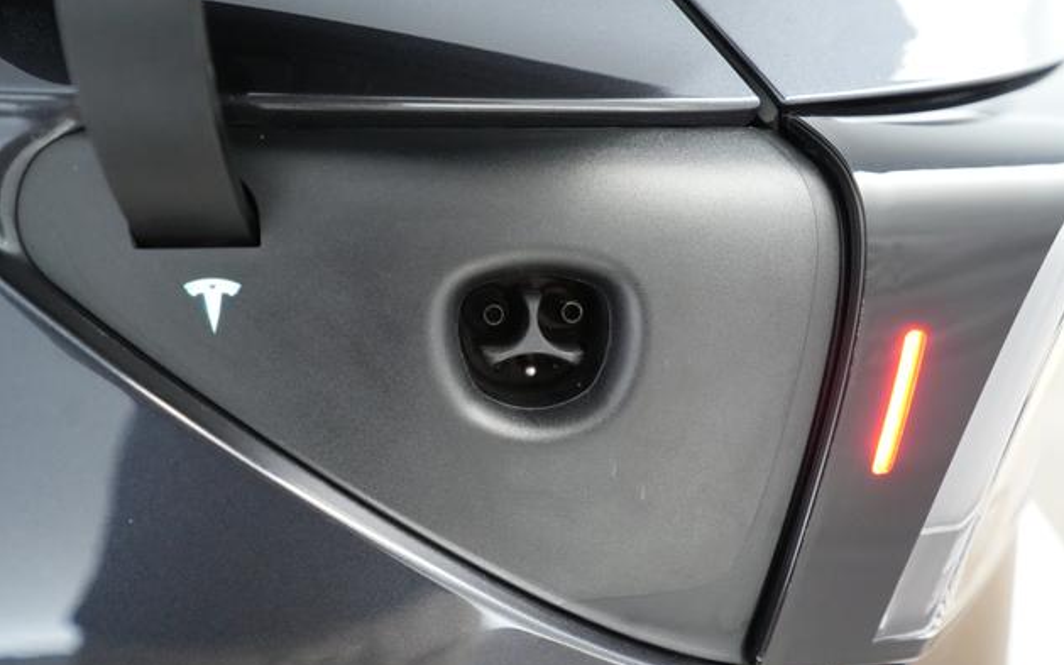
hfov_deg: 64.6
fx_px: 841
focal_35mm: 29
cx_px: 540
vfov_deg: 43.1
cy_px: 345
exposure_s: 1/250
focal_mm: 28
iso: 8000
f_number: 2.8
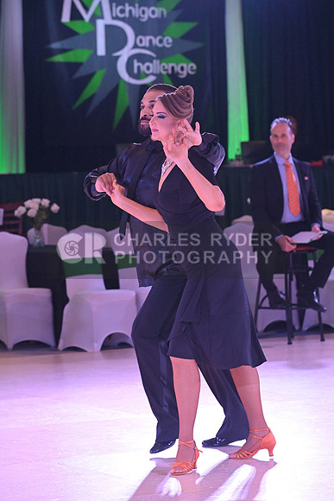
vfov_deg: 14.2
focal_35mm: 145
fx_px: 2017
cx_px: 167
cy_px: 250
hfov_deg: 9.5
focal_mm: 145
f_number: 6.3
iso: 5000
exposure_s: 1/400
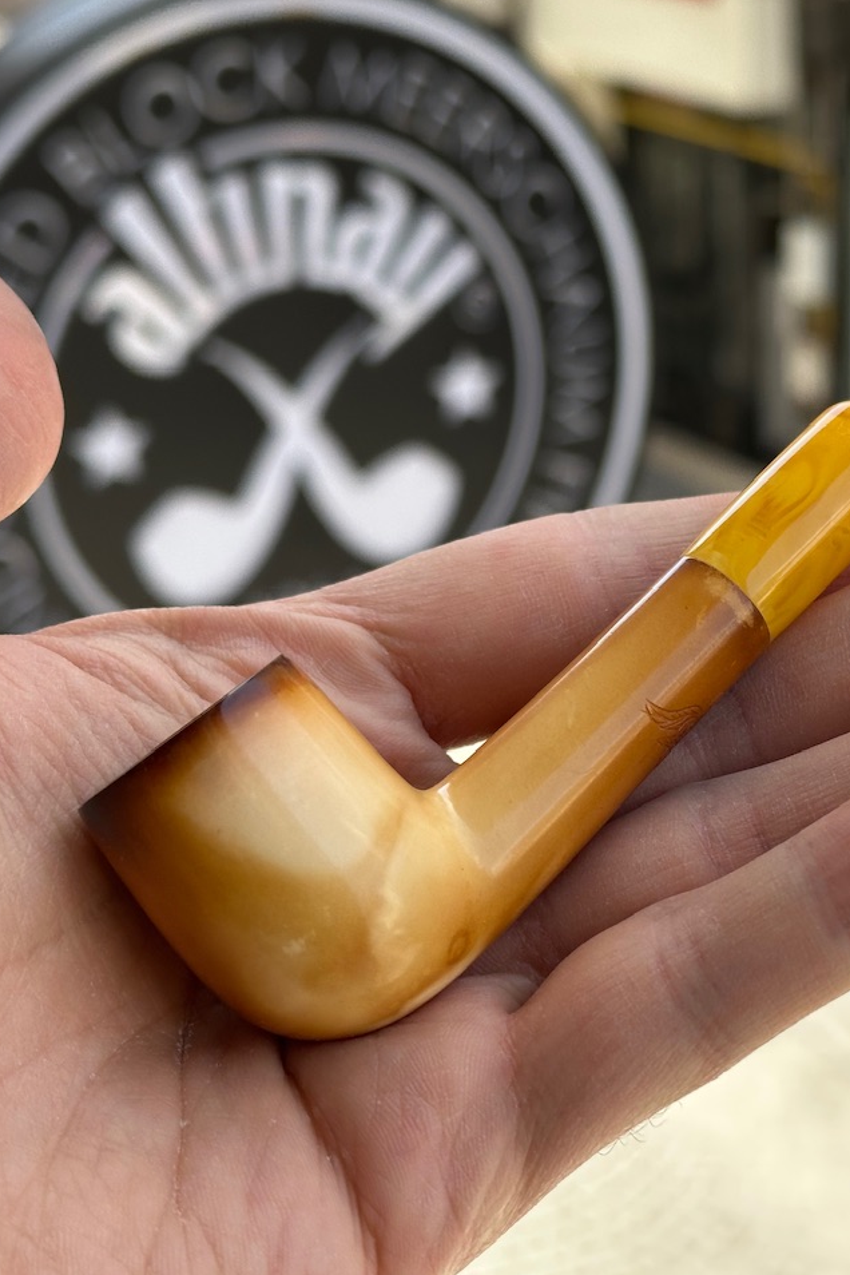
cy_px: 638
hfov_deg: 20.1
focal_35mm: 67
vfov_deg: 30.1
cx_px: 678
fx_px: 2373
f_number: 1.78
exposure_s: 1/745
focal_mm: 6.86
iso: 64
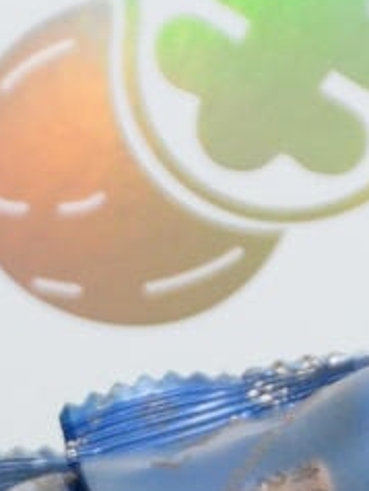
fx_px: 3732
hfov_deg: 5.7
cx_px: 175
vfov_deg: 7.5
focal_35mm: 263
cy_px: 605
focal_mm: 29
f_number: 4.5
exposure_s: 1/50
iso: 2000
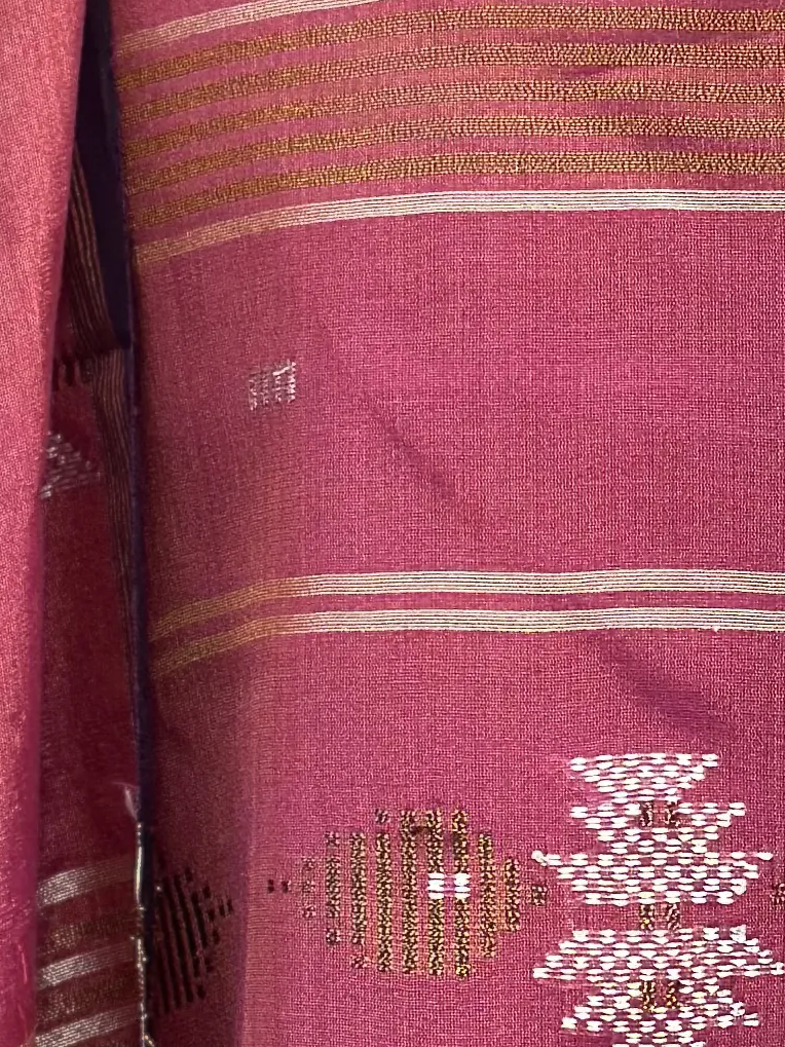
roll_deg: -1.9
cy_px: 442
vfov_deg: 10.4
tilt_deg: -2.6
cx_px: 446
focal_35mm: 190
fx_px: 5746
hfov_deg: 7.8
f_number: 1.78
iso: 125
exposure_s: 1/70
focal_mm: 6.86
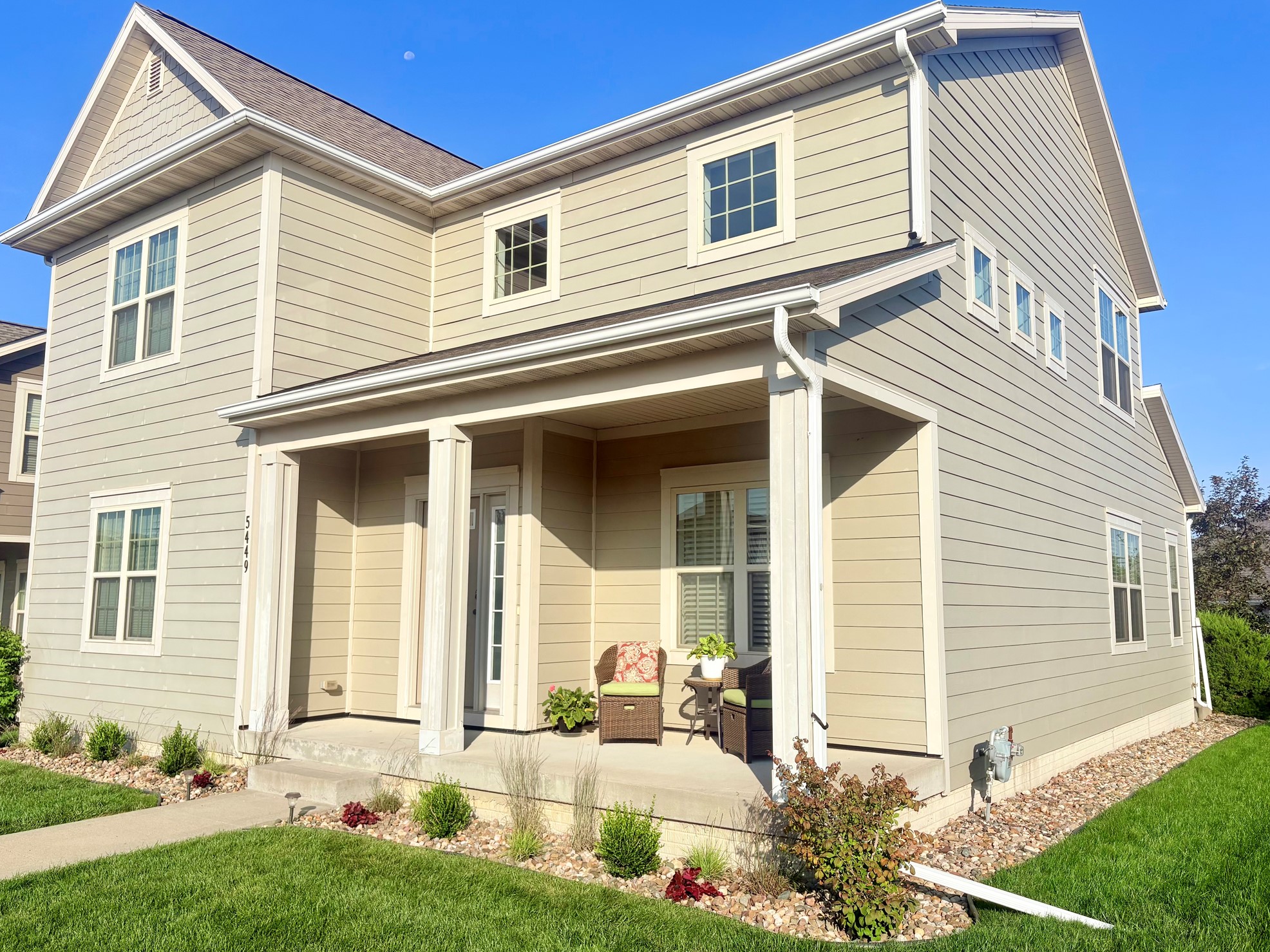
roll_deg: +0.1
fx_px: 991
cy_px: 484
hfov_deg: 65.3
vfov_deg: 51.4
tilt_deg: +6.9
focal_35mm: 27
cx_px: 644
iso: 50
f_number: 1.6
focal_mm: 5.96
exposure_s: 1/4950
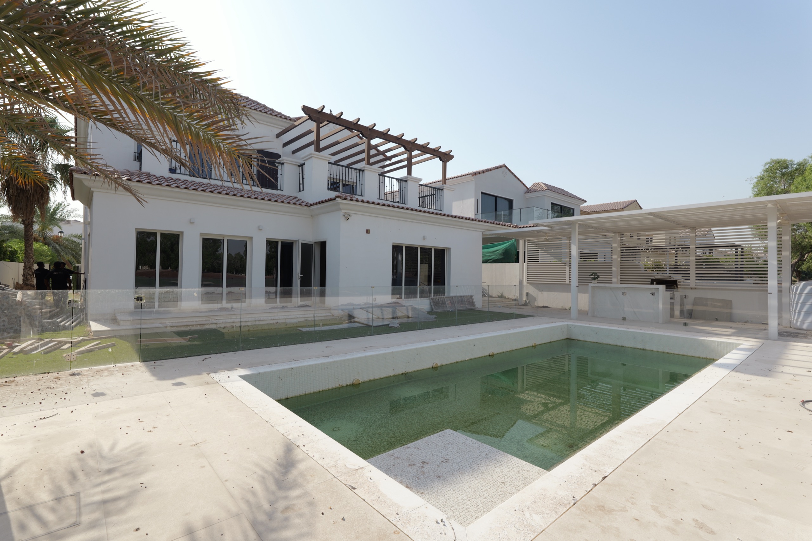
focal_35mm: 16
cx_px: 406
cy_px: 270
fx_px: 361
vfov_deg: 73.7
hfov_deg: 96.7
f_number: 9
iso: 100
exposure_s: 1/125
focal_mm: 16
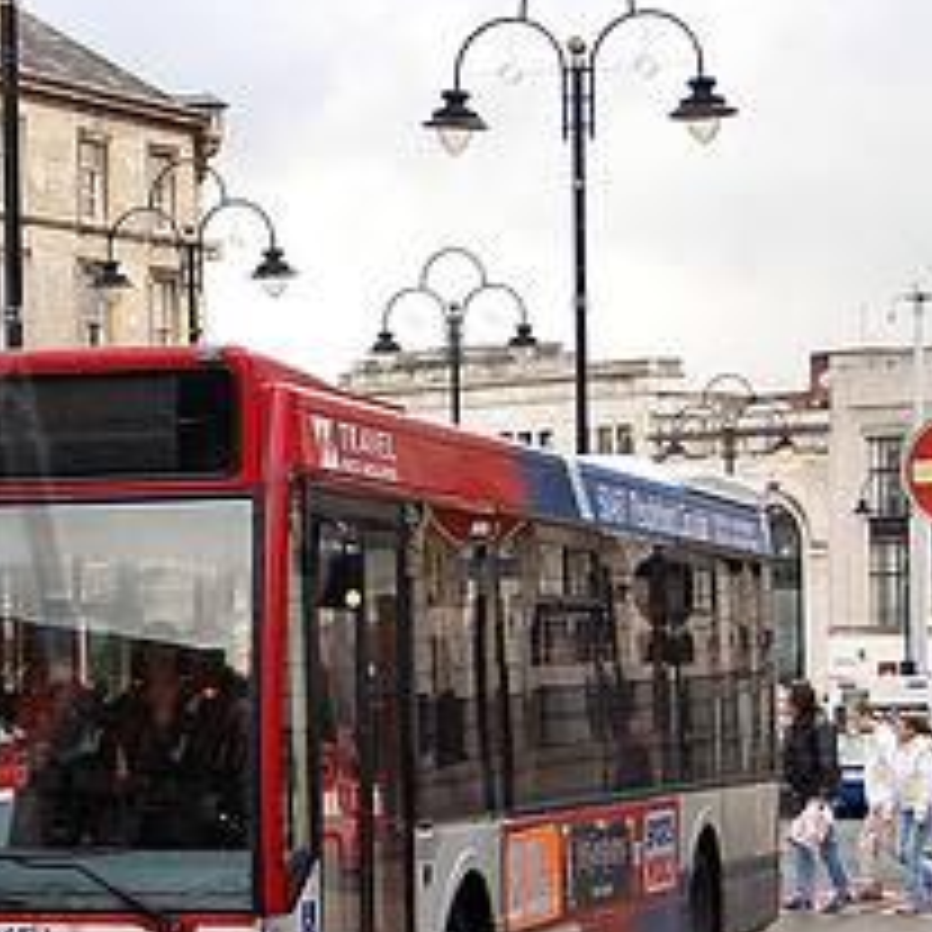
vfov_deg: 14.4
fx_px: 3686
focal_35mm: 121
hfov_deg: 14.2
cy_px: 628
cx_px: 45
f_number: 4.5
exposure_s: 1/500
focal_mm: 34
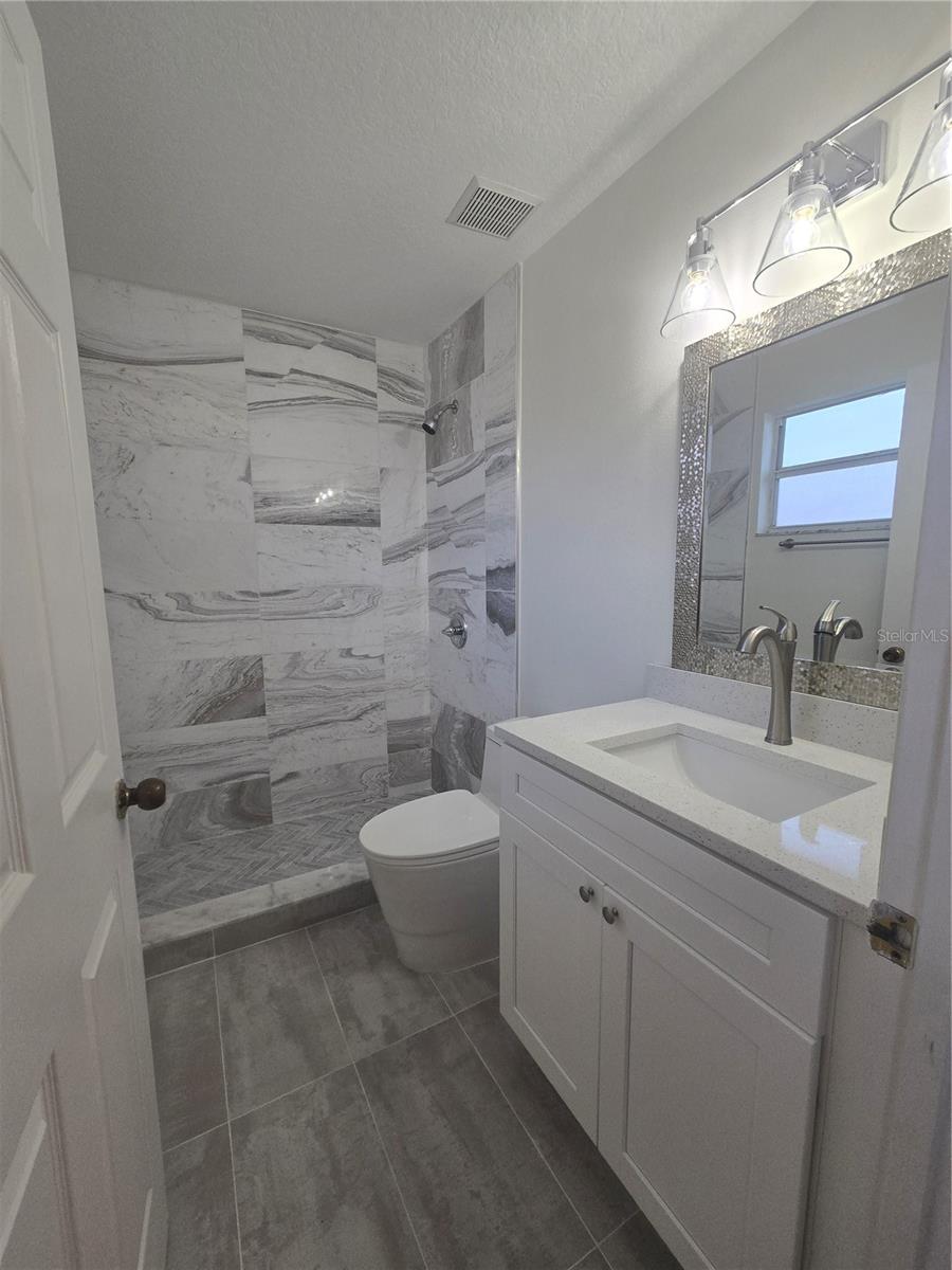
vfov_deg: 106.2
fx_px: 477
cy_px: 635
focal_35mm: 13
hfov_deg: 89.9
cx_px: 476
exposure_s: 1/120
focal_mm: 2.2
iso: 80
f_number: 2.2
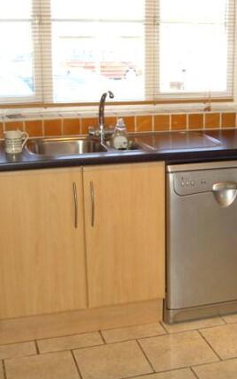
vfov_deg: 36.3
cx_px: 187
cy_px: 190
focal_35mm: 56
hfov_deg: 22.9
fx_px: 578
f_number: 2.8
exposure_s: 1/60
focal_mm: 8
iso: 100
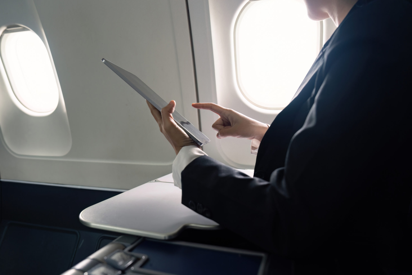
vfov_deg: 53.1
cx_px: 206
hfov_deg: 73.7
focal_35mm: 24
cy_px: 138
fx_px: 275
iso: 800
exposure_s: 1/125
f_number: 3.5
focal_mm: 24
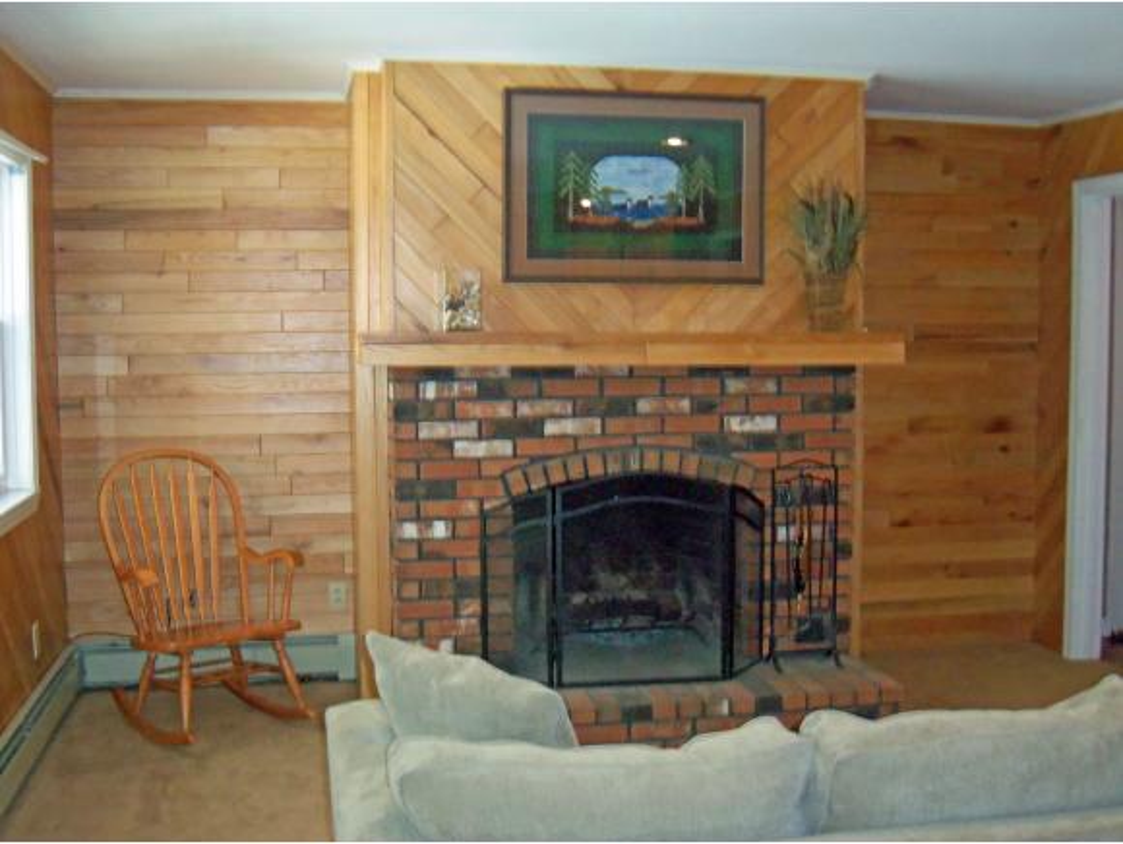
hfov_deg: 48.9
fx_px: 1234
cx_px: 562
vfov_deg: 37.8
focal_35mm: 38
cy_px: 422
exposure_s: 1/50
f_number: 4.3
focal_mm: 6.8
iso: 400
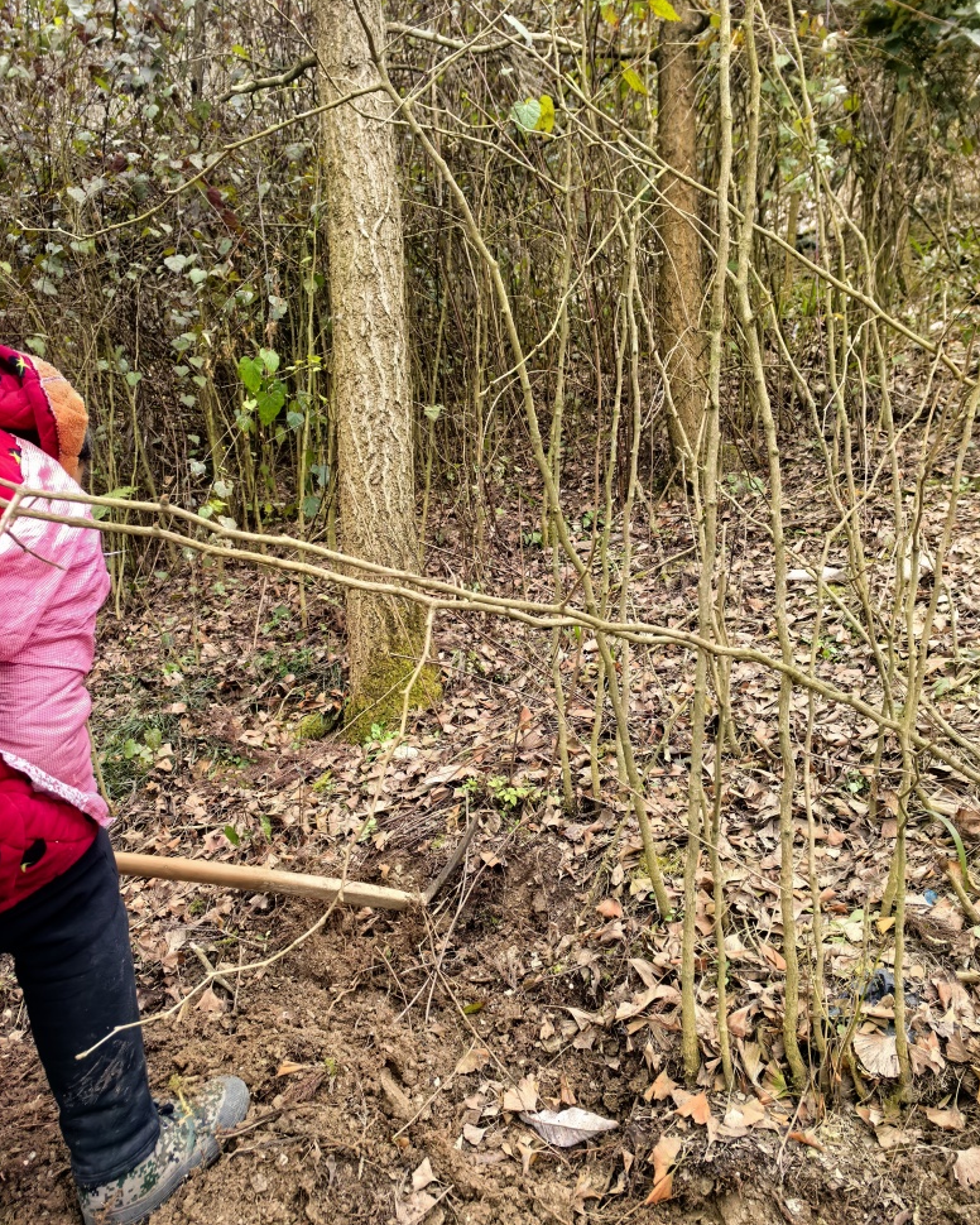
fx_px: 1051
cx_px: 495
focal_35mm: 29
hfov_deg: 50.0
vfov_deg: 60.4
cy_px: 609
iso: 100
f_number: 2
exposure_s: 1/100
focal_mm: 5.75
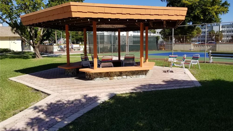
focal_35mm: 29
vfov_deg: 40.2
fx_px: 179
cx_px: 119
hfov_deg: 66.0
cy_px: 60
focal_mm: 4.3
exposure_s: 1/2752
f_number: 1.7
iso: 50
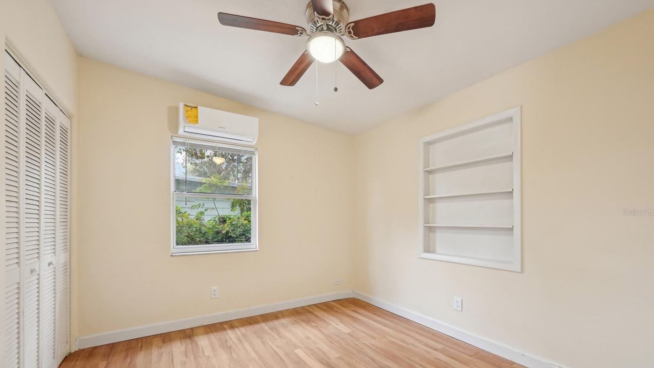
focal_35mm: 15
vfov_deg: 70.1
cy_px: 212
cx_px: 325
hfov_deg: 103.0
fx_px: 260
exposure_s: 1/13
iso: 400
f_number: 8
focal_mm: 14
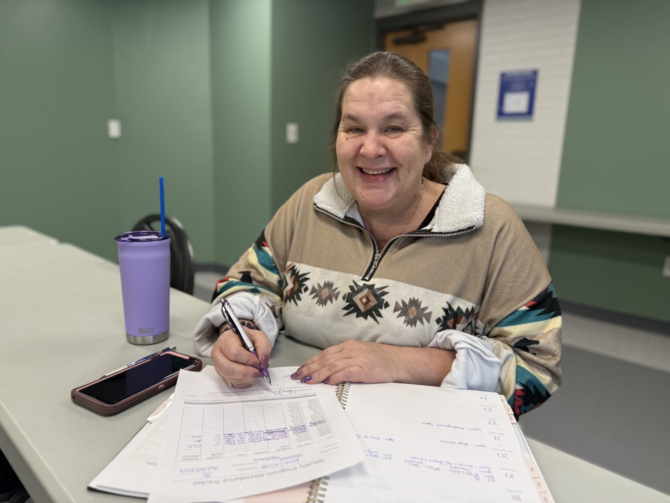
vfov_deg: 56.8
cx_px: 335
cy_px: 252
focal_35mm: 24
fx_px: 465
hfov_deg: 71.6
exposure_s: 1/120
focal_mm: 6.76
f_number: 1.78
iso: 125
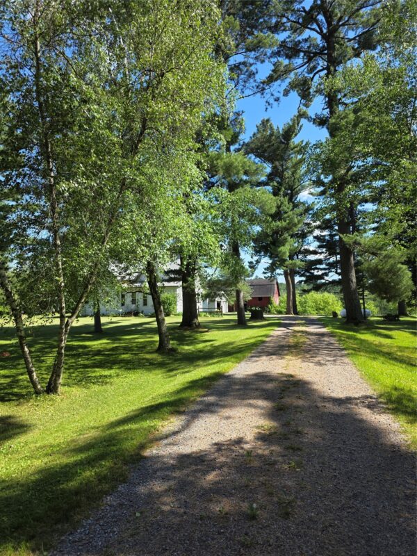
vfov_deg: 73.9
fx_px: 369
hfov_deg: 58.9
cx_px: 208
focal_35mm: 23
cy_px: 278
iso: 80
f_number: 1.7
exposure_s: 1/1930
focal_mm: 6.3
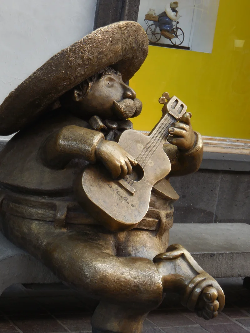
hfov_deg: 15.9
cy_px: 166
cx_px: 125
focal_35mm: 93
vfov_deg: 21.1
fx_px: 896
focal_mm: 16.5
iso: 200
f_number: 4.6
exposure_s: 1/60
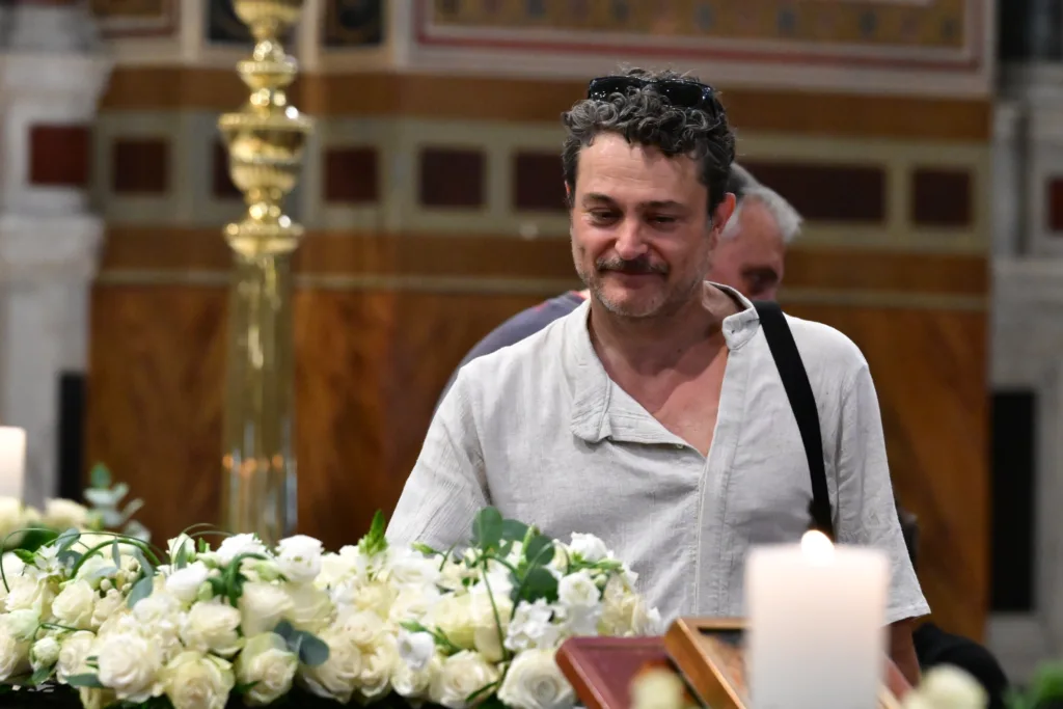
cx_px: 532
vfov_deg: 4.6
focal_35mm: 300
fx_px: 8859
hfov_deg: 6.9
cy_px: 354
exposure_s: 1/250
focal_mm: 200
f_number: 4.5
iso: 8000
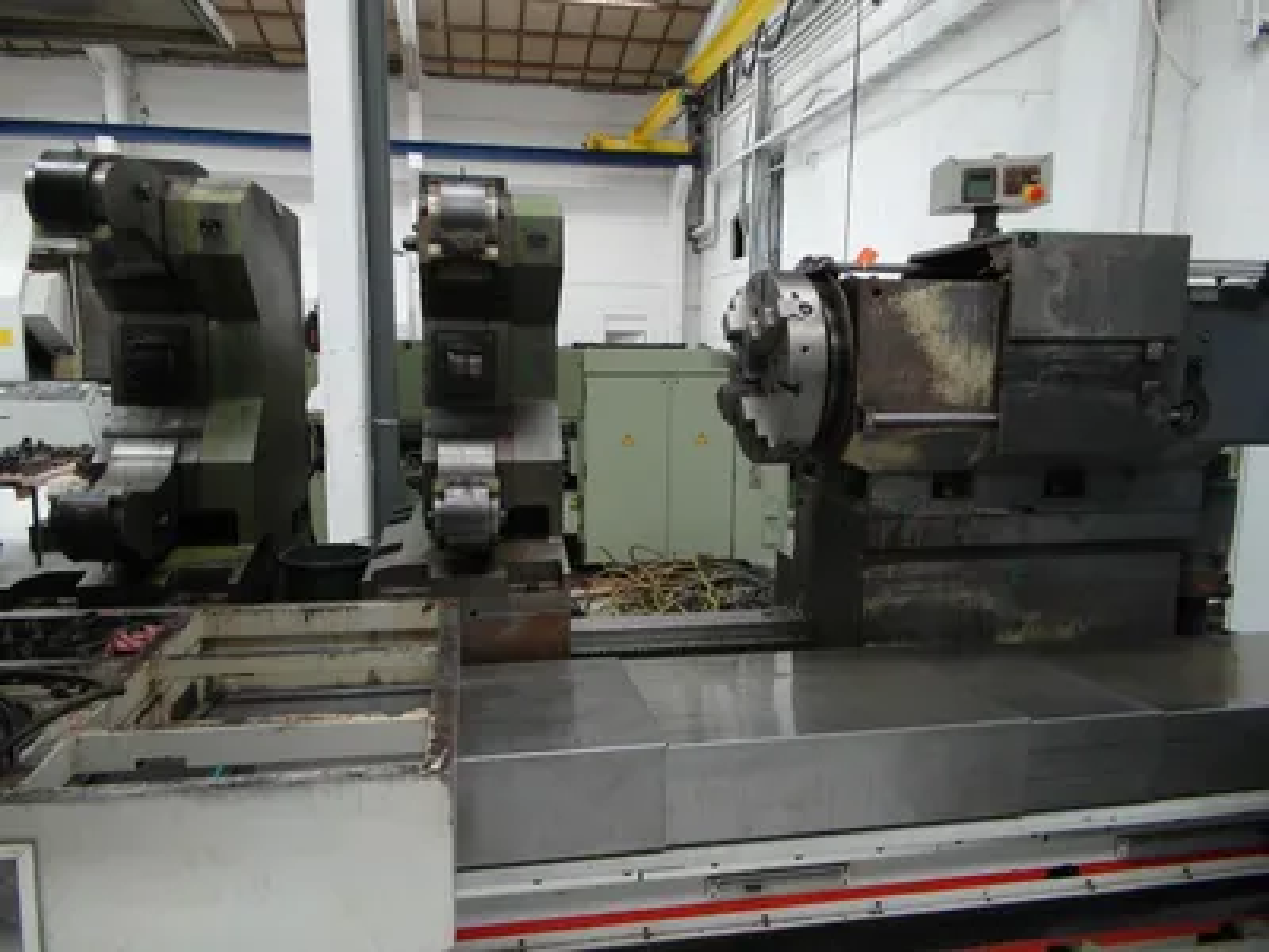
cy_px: 476
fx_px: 843
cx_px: 634
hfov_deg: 73.9
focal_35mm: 23
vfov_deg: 58.9
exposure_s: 1/45
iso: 200
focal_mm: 4.1
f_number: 2.8
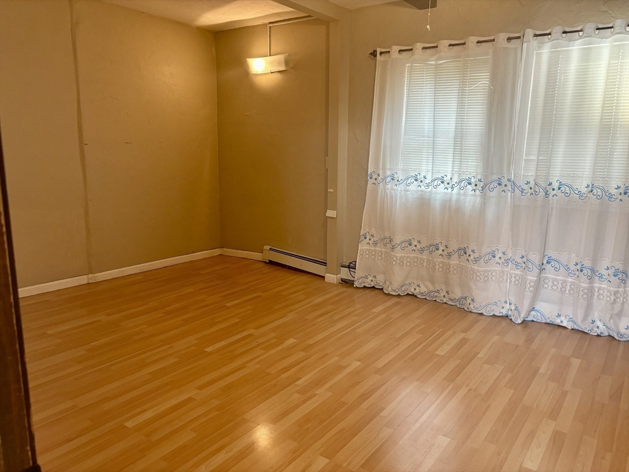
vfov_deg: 53.1
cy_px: 236
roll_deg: -0.7
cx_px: 314
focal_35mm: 26
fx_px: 472
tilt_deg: -11.1
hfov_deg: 67.3
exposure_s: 1/60
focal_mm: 5.96
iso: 160
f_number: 1.6
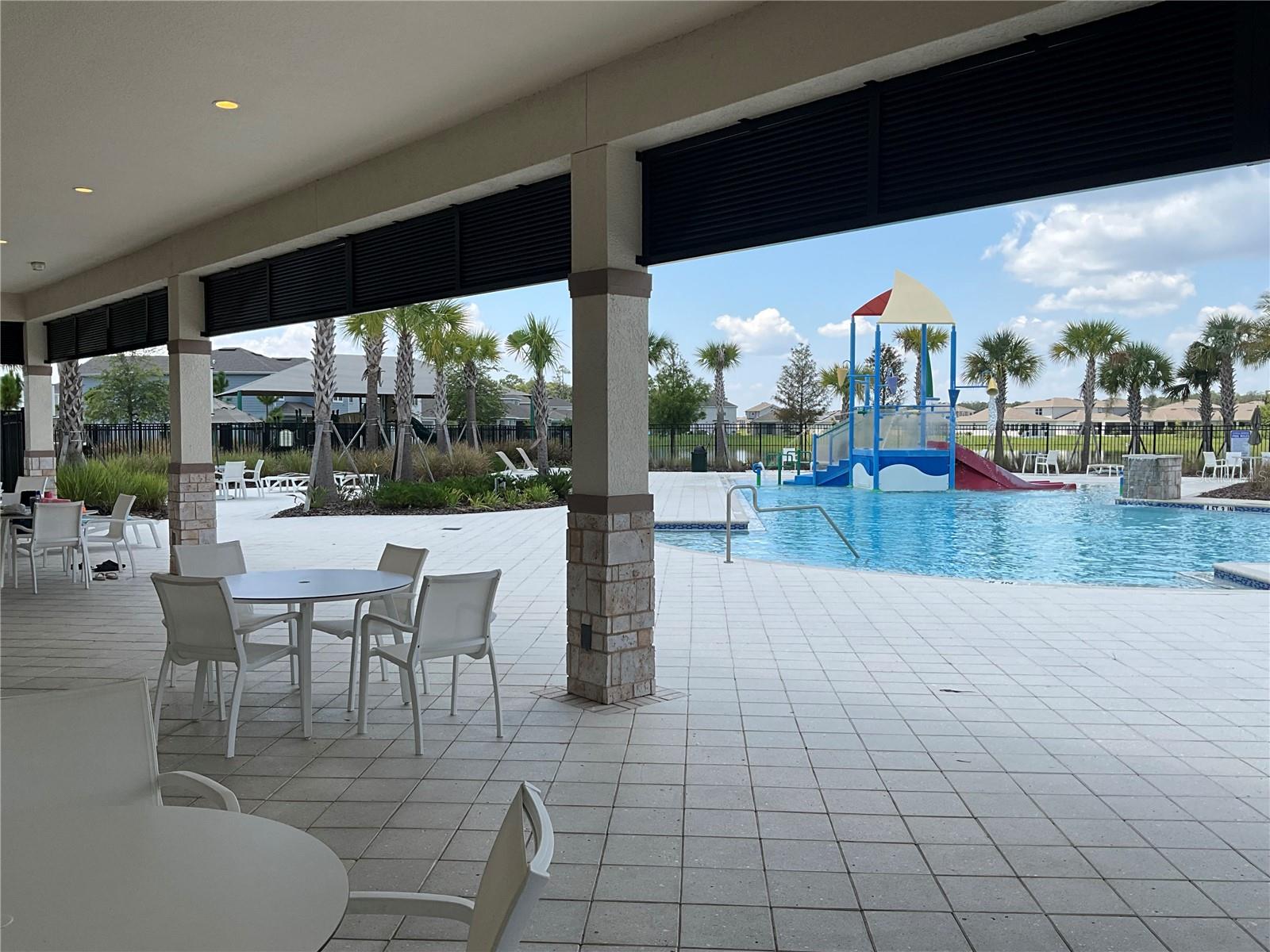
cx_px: 635
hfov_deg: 61.7
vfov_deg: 48.2
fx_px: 1064
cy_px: 476
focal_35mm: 29
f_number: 1.8
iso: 25
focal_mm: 3
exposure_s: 1/1250
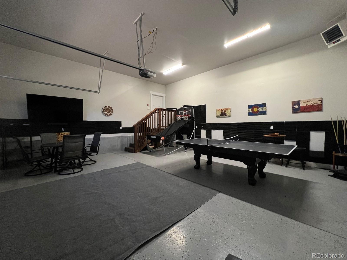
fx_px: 130
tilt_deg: -1.2
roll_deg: -0.1
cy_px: 130
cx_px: 174
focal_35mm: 13
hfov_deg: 106.2
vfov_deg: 89.9
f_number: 1.8
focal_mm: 1.57
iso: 160
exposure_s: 1/60
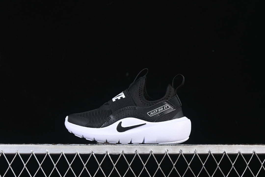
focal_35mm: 75
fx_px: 552
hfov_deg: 27.0
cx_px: 132
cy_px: 88
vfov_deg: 18.2
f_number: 6.3
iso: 160
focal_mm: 50
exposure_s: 1/60
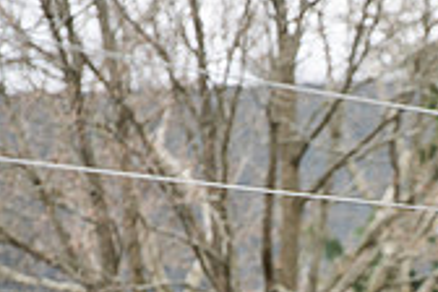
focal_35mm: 689
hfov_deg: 3.0
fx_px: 8382
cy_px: 439
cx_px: 420
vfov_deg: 2.0
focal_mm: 200
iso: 160
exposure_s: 1/800
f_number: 3.2
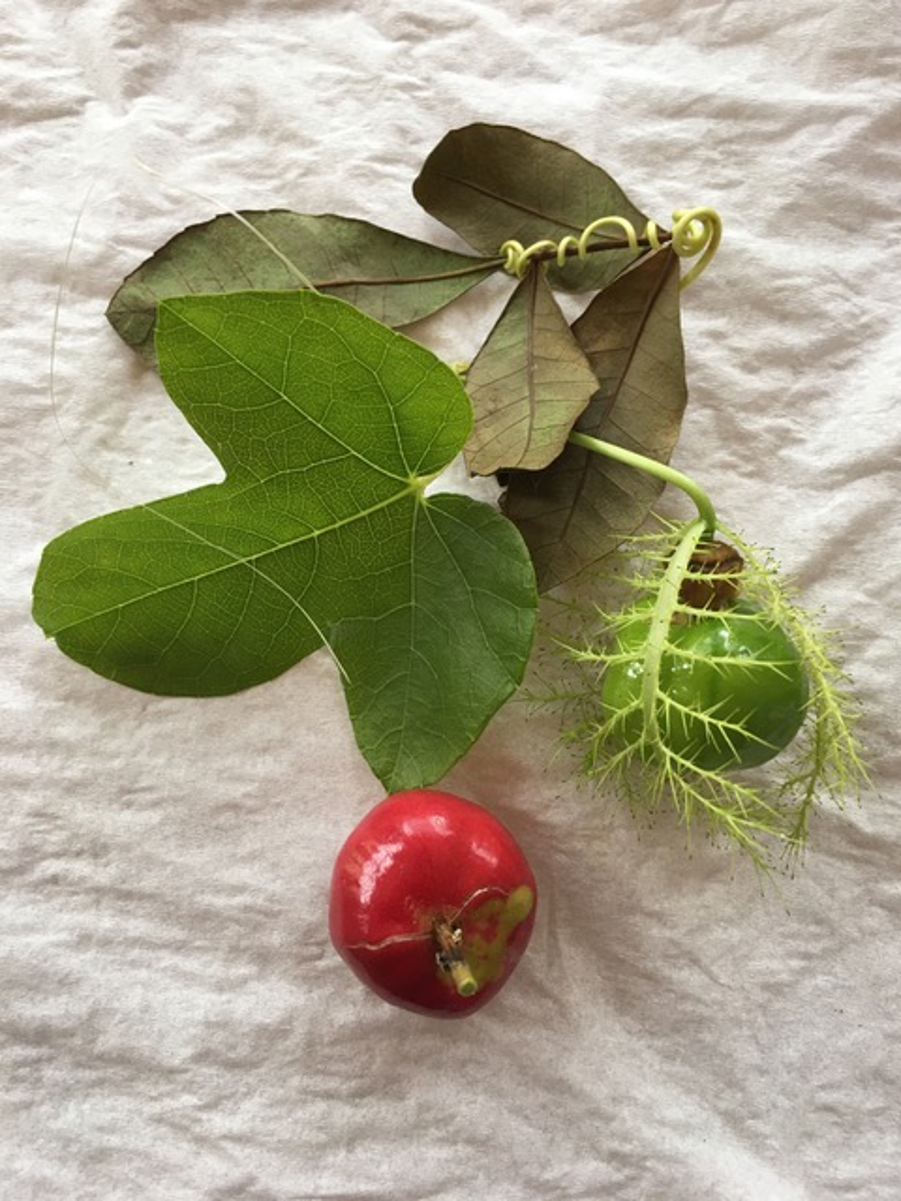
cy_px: 600
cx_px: 450
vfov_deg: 61.7
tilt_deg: -84.3
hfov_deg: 48.2
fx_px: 1006
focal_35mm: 29
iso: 32
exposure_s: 1/30
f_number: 2.2
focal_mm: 4.15
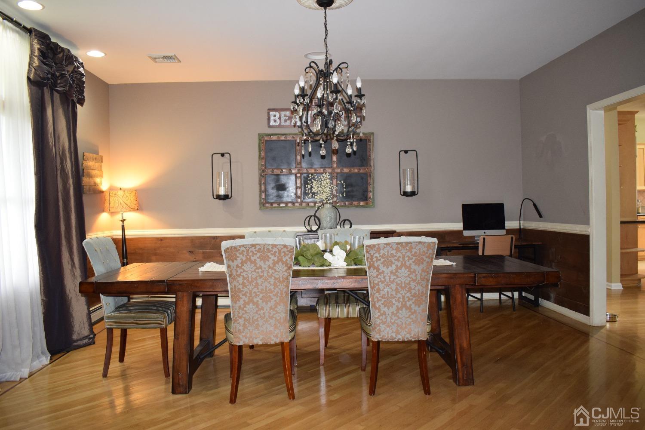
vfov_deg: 47.9
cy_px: 215
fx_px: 484
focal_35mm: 27
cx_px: 322
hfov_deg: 67.4
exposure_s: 1/60
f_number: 3.5
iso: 1400
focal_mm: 18
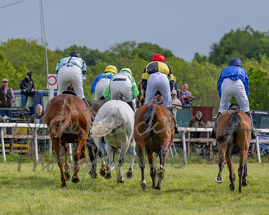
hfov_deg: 3.8
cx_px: 106
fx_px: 4059
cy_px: 104
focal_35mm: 510
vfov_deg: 3.0
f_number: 5
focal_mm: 200
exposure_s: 1/2500
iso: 400
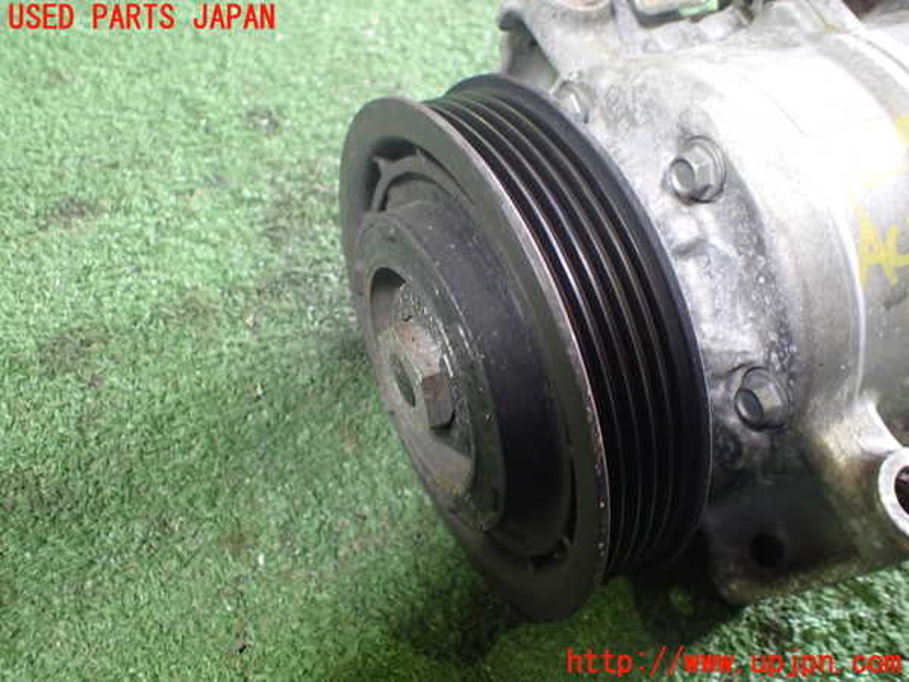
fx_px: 788
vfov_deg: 46.8
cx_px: 454
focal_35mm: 30
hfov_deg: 60.0
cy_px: 341
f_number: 2.3
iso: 800
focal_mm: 5.4
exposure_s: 1/40
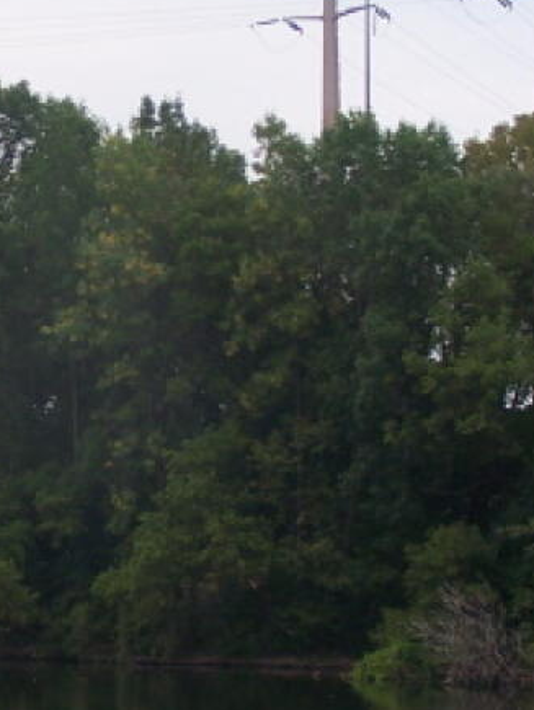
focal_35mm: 185
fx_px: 3800
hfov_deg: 8.0
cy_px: 410
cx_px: 88
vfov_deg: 10.7
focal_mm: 9.8
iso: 80
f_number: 3.1
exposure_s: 1/100
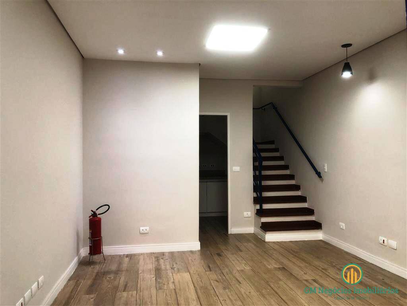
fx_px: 329
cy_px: 153
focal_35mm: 28
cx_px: 204
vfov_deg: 49.7
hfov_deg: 63.4
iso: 32
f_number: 1.8
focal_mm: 4
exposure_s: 1/30
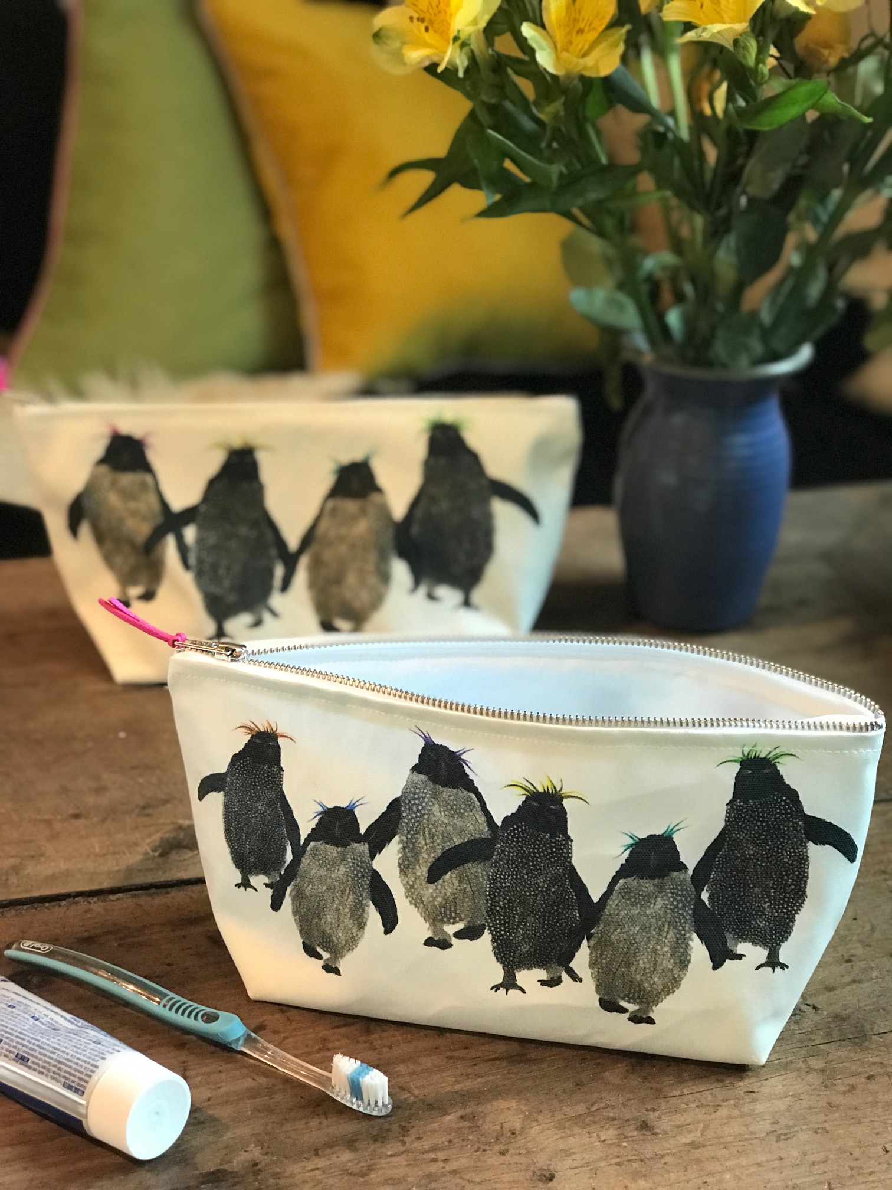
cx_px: 446
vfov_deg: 33.8
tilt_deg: -25.7
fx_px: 1958
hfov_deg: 25.7
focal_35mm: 57
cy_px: 595
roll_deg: -1.1
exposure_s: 1/50
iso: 250
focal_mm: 6.6
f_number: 2.8
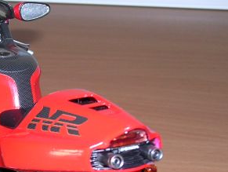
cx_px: 6
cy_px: 151
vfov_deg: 12.0
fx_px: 811
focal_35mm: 123
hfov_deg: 15.7
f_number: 3.3
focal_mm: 8.5
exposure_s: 1/60.1
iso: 100
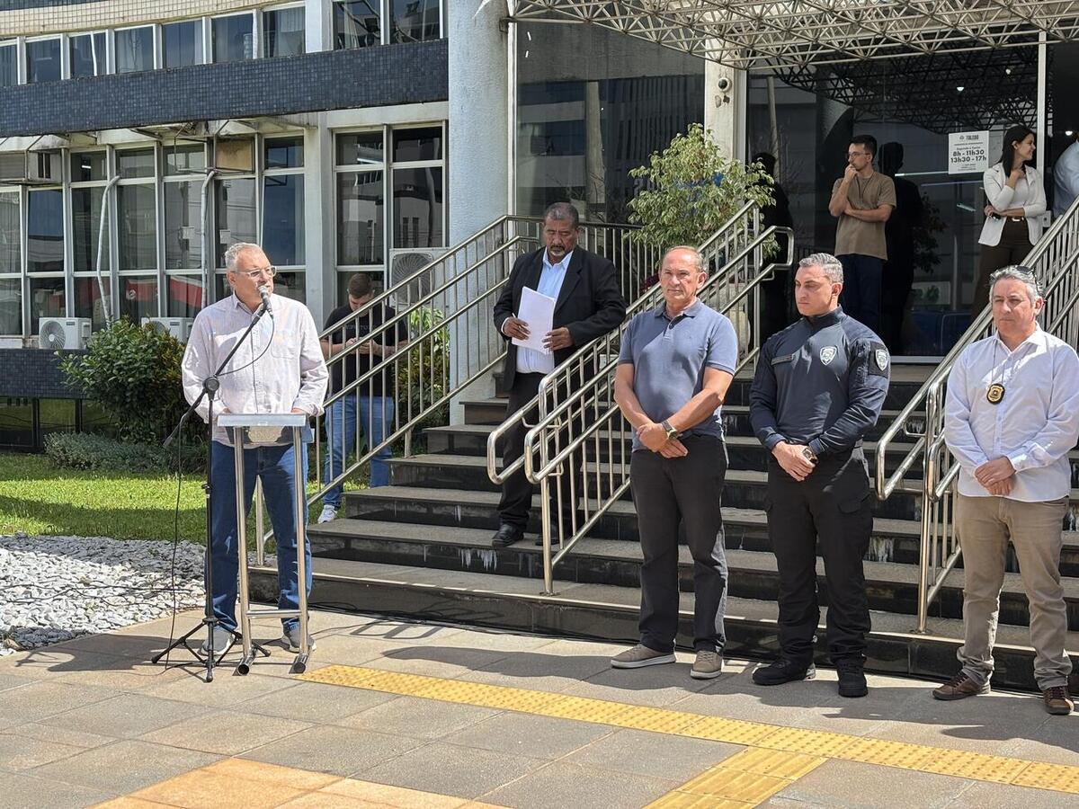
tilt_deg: -3.0
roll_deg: +0.1
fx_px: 1621
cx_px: 540
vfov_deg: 28.0
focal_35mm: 52
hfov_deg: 36.8
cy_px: 404
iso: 32
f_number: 1.6
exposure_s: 1/781
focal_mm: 5.96
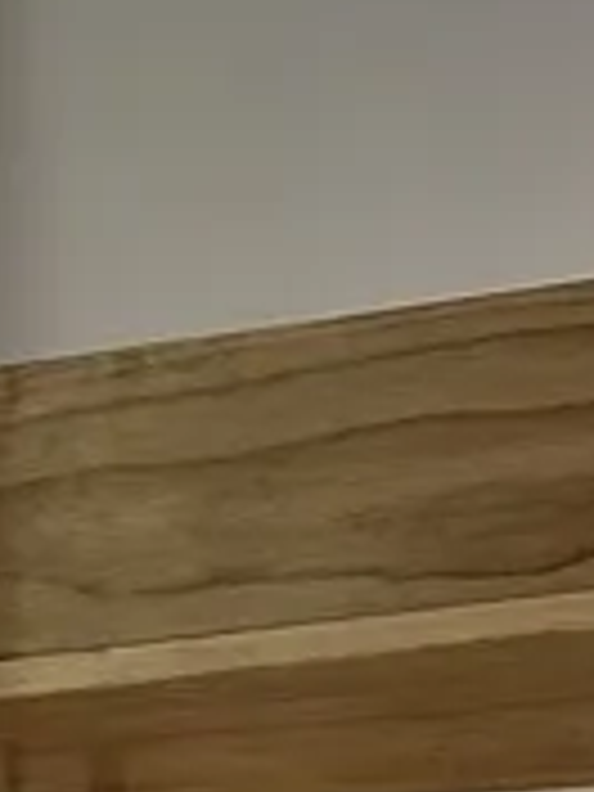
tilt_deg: -4.9
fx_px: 4484
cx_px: 1508
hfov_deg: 7.1
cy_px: 2236
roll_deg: -1.4
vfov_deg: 8.7
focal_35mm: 196
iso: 100
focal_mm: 6.86
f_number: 1.78
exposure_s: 1/144
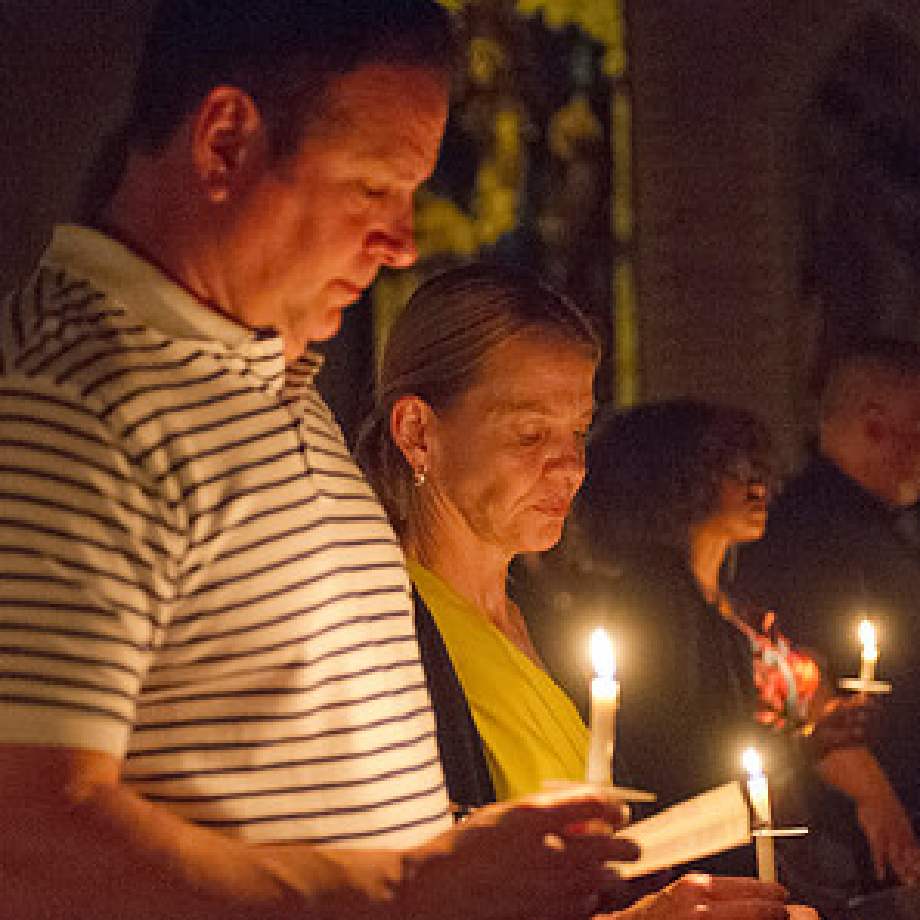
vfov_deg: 15.0
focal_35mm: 116
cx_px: 254
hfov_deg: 15.0
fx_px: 3488
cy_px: 496
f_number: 2.8
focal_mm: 70
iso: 12800
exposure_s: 1/80
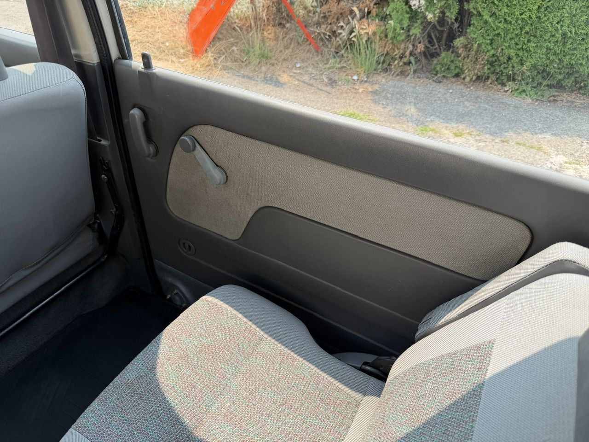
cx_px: 294
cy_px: 221
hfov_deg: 71.6
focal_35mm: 24
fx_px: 408
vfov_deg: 56.8
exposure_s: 1/514
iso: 80
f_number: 1.78
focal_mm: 6.76
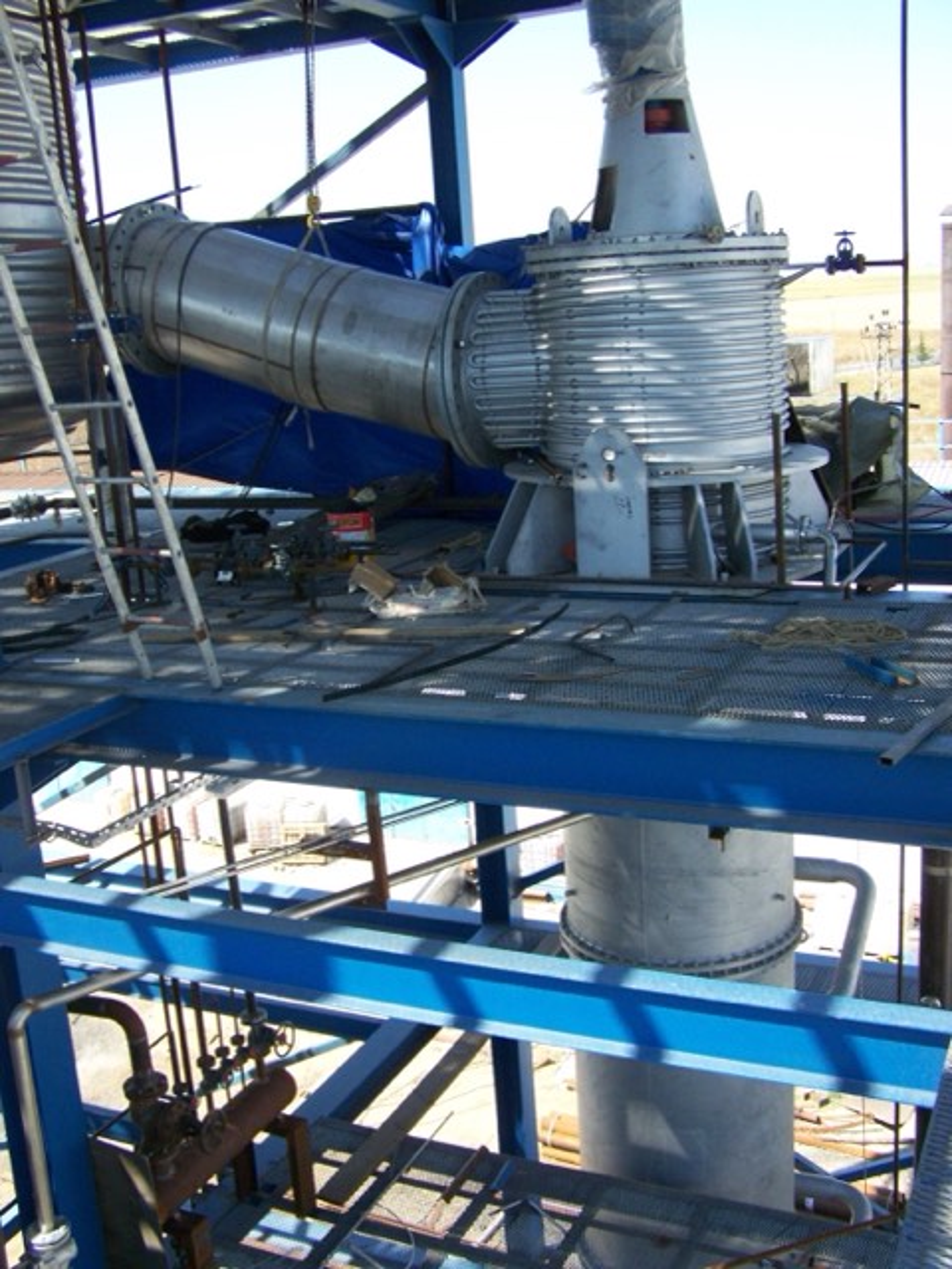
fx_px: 1393
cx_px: 476
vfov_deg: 49.0
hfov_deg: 37.7
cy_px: 634
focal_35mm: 38
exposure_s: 1/640
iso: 160
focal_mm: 6.3
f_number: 2.8
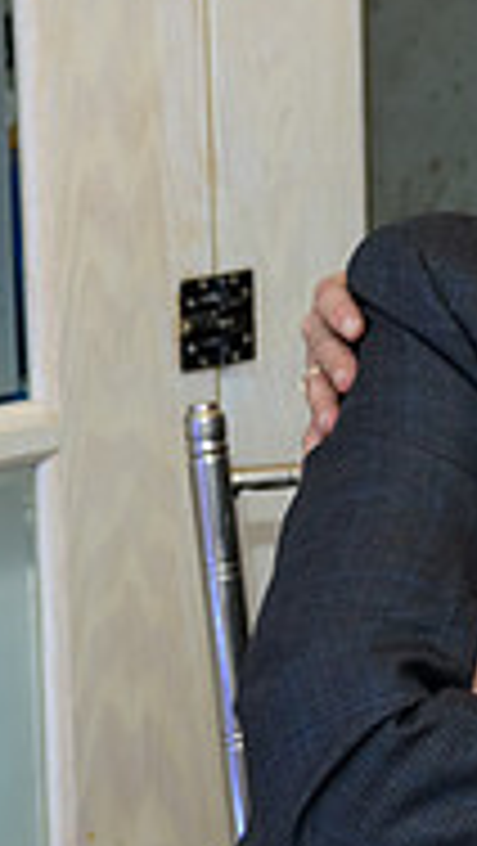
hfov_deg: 7.2
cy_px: 263
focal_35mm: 162
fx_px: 3636
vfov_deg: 13.2
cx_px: 1004
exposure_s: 1/125
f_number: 3.2
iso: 1000
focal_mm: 50
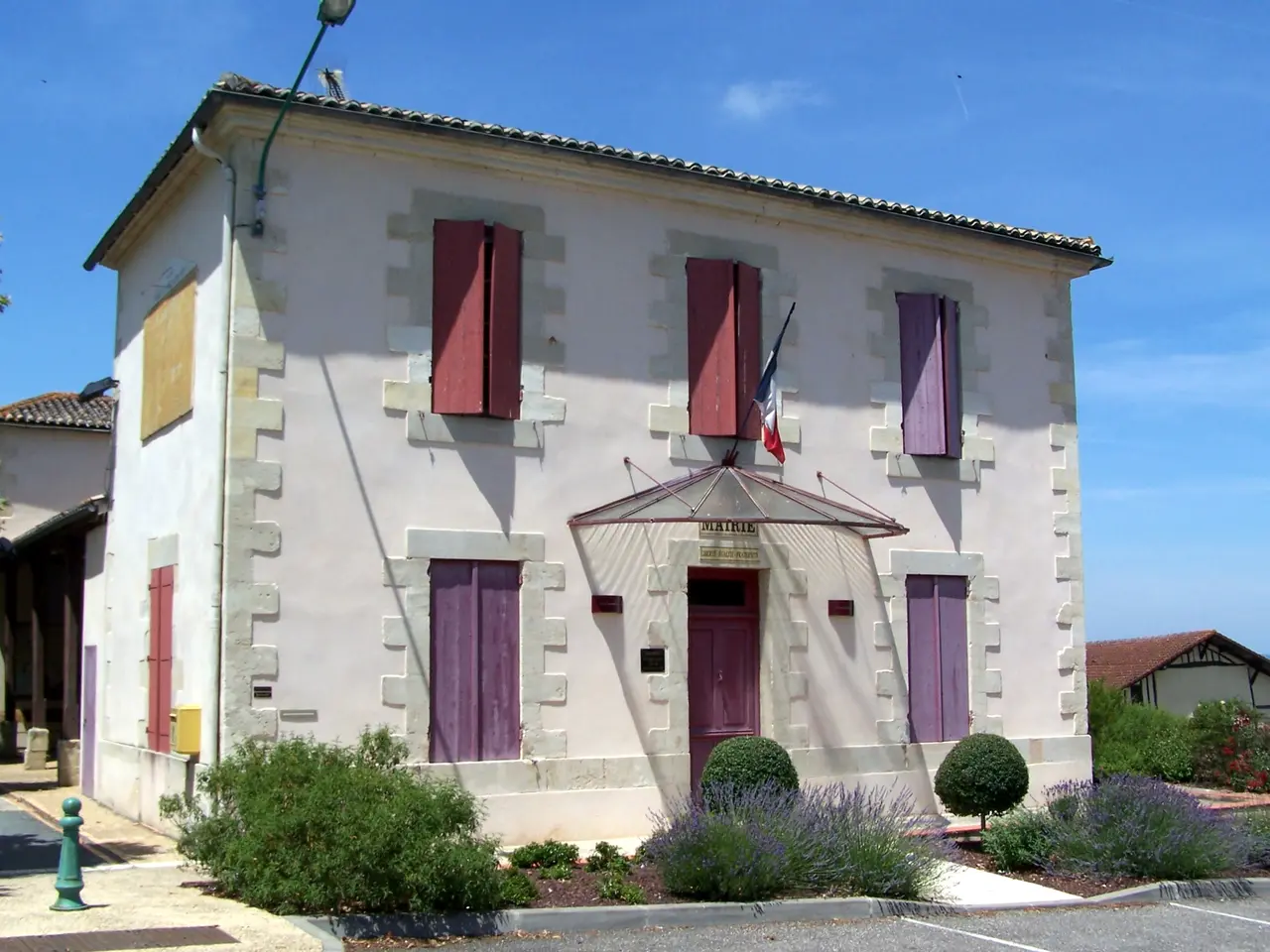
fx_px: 1394
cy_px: 476
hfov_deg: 49.0
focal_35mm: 38
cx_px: 635
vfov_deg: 37.7
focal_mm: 6.3
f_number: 5.6
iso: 80
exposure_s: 1/500
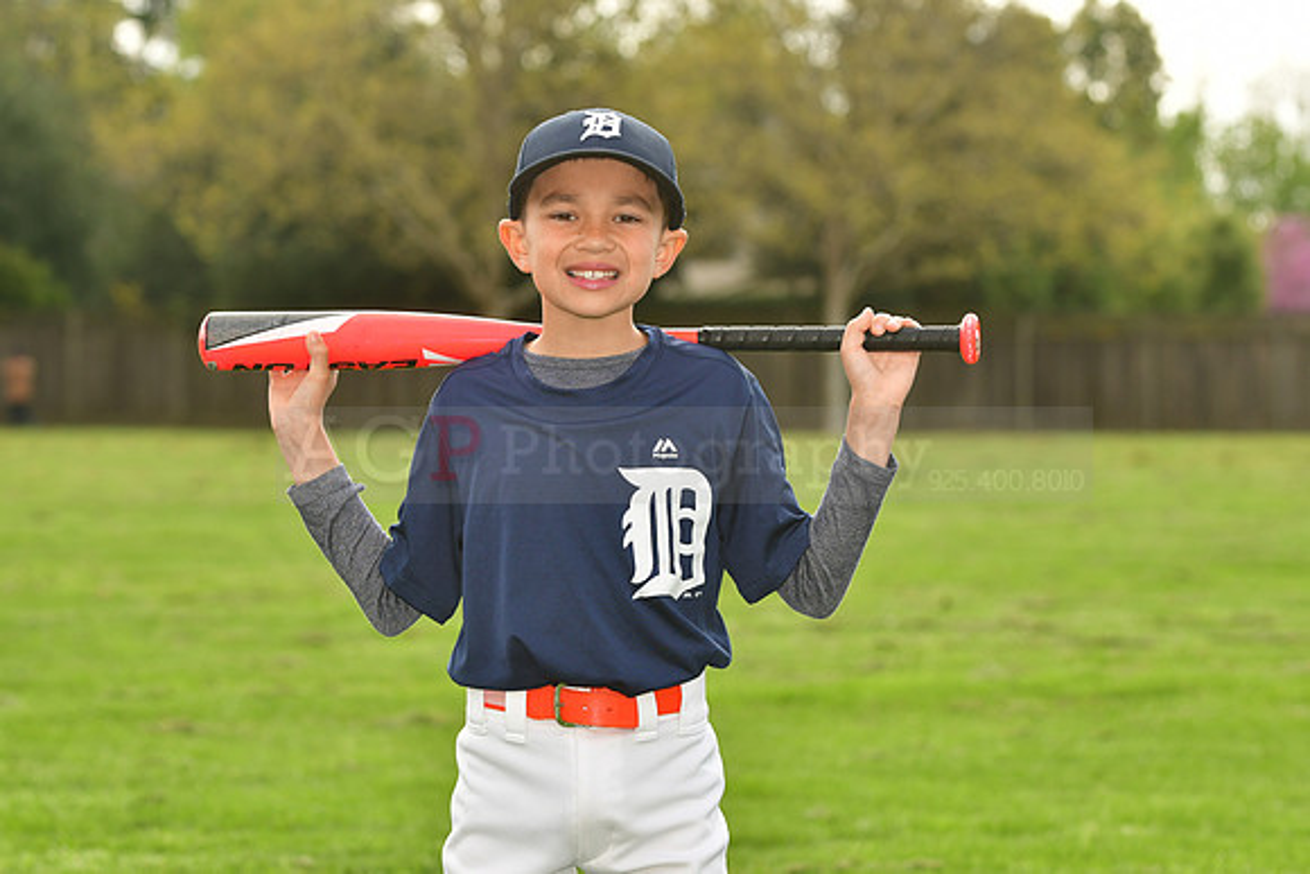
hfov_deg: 13.0
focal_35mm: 158
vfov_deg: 8.7
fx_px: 5732
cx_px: 655
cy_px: 437
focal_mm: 105
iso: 200
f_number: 5
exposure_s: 1/500
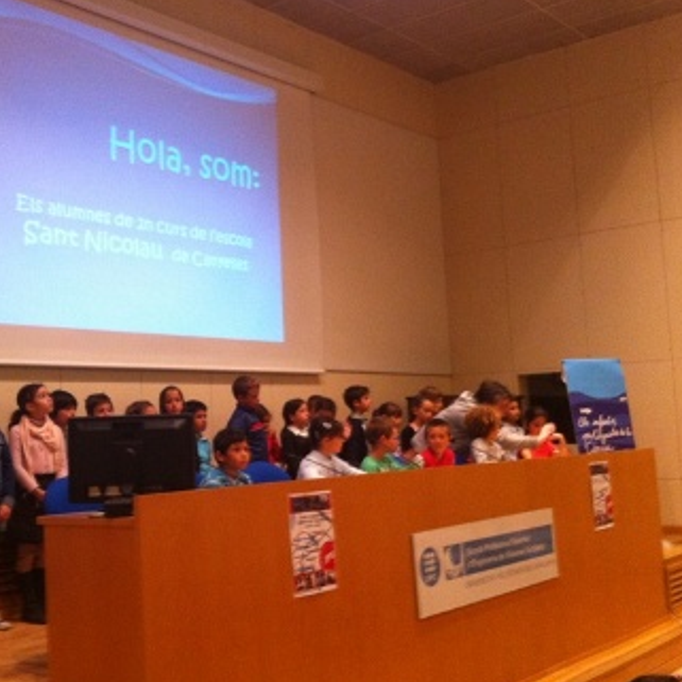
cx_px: 216
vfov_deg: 35.3
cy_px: 322
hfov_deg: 34.9
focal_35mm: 48
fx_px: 1070
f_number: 2.8
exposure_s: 1/15
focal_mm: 3.85
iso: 250
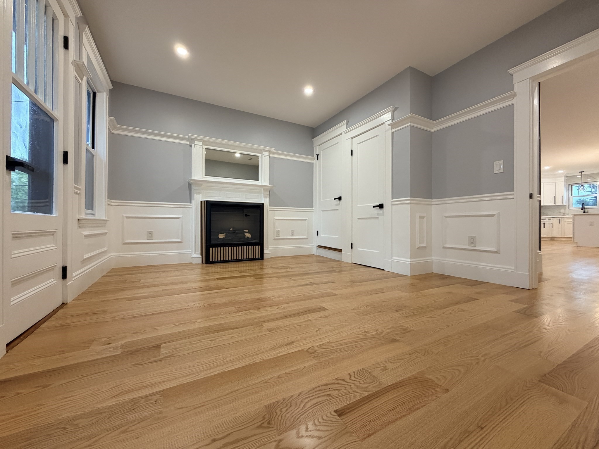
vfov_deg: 85.7
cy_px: 224
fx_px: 242
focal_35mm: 14
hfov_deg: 102.1
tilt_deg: +0.7
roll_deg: +0.0
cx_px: 300
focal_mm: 2.22
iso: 320
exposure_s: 1/120
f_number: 2.2
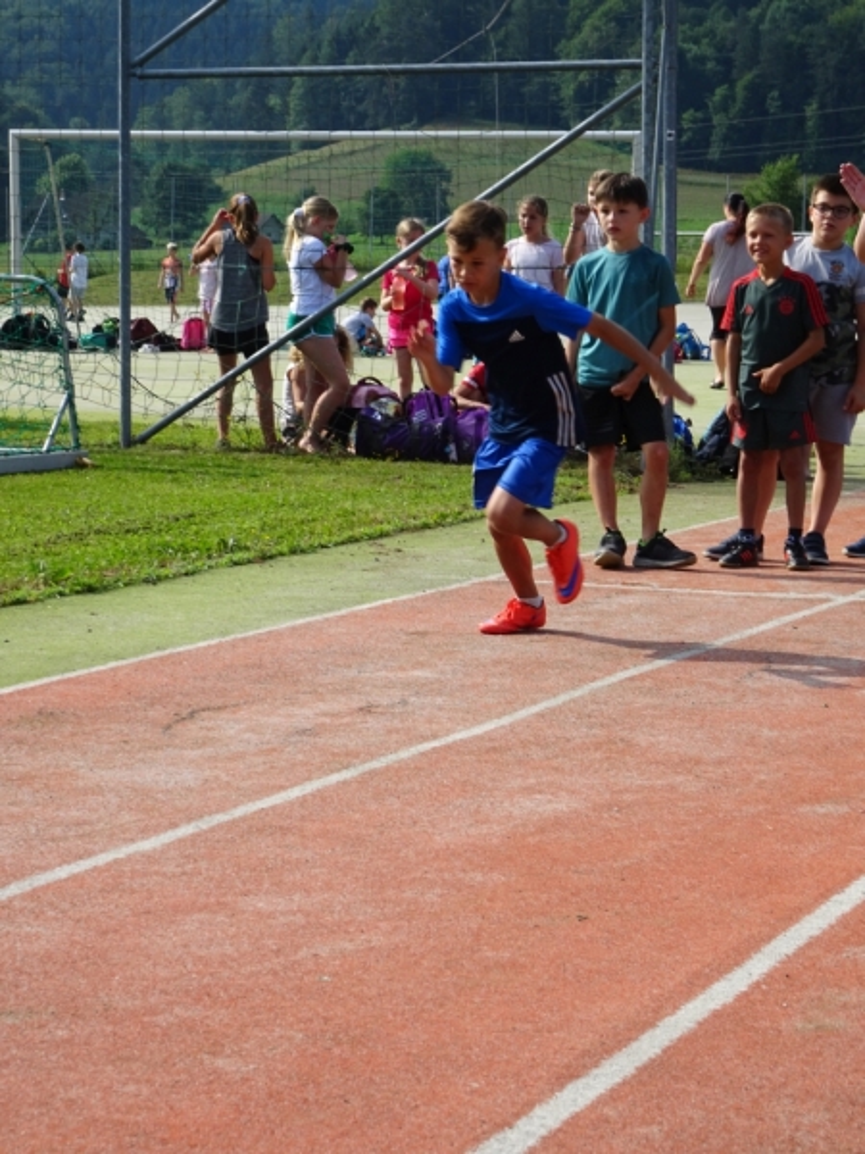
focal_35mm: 93
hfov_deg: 15.9
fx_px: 3099
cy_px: 577
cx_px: 432
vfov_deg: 21.1
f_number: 5
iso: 80
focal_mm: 15.92
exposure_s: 1/320
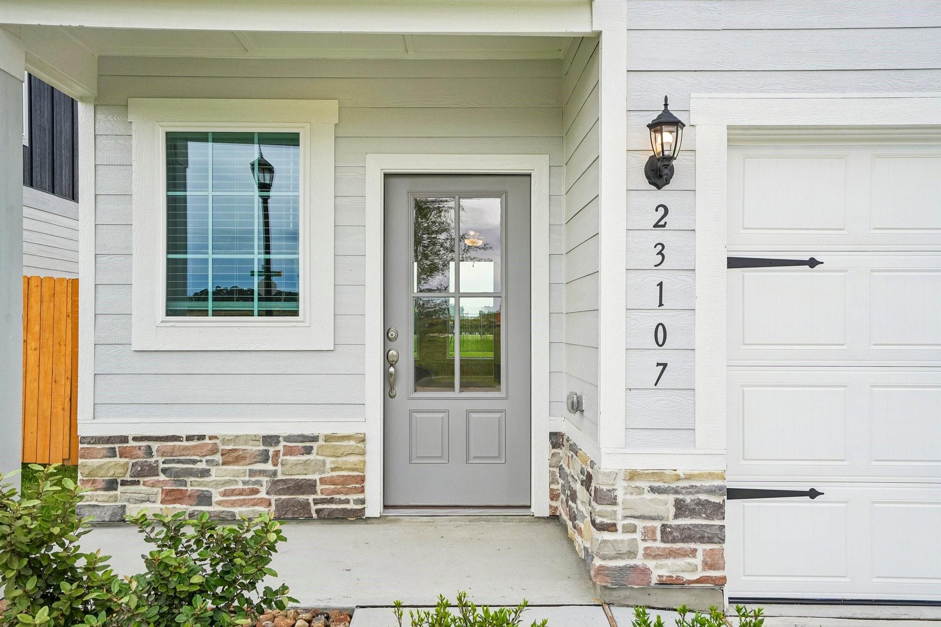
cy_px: 314
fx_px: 810
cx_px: 470
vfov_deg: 42.3
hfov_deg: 60.3
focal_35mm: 31
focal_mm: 31
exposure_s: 1/750
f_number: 8
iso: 400
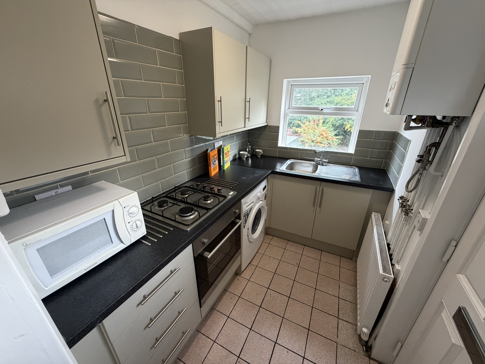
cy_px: 182
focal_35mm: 14
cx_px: 242
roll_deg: +0.3
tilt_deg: -22.5
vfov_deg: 85.7
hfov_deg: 102.1
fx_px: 196
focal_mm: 2.22
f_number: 2.2
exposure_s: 1/108
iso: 320
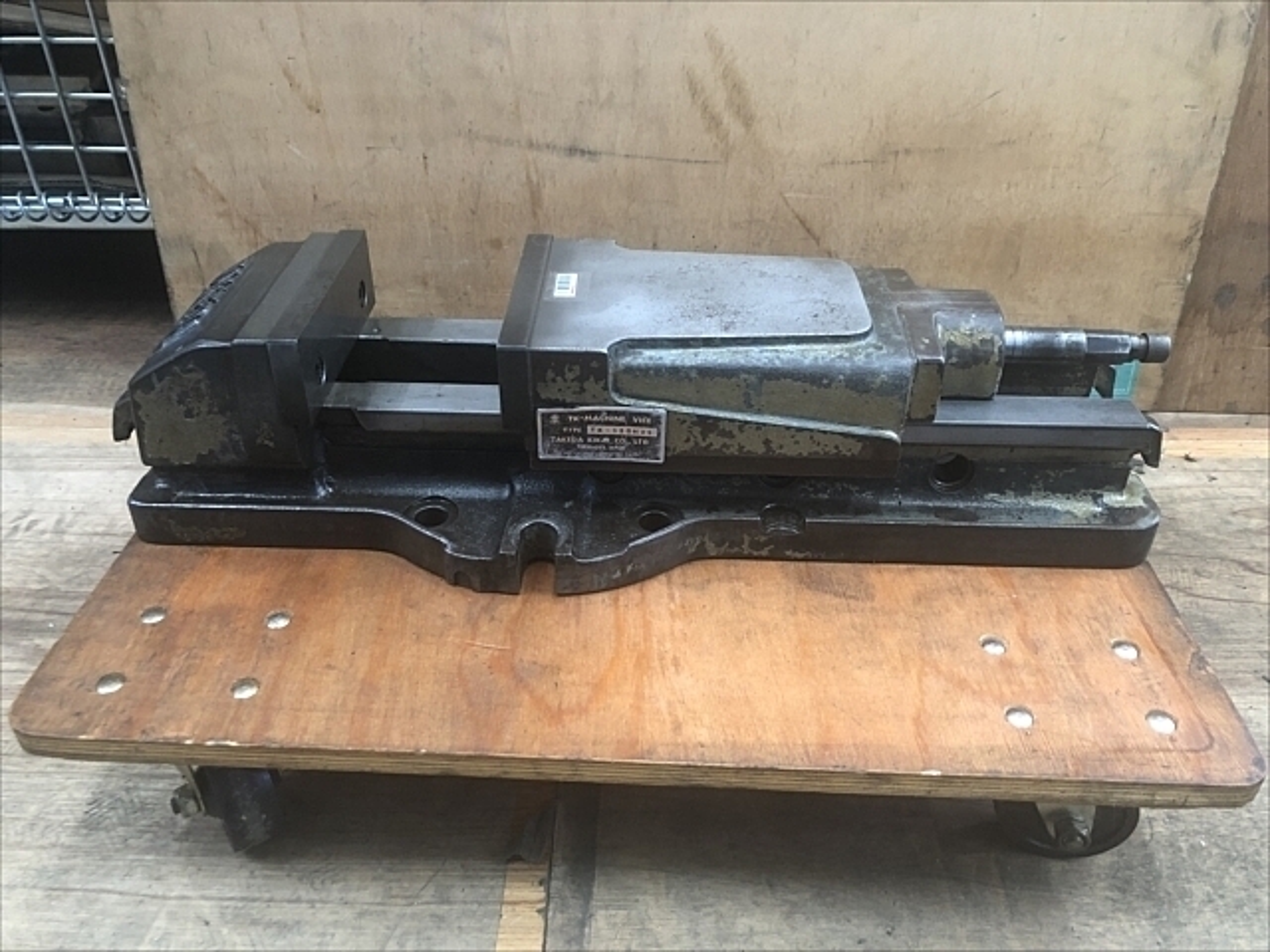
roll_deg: -1.0
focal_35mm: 28
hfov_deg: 63.4
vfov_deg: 49.7
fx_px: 1027
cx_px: 635
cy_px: 476
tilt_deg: -34.6
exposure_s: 1/15
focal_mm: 3.99
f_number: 1.8
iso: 80
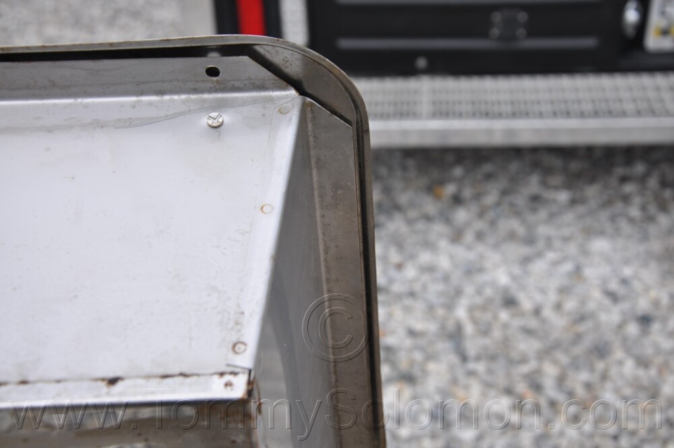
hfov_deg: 31.9
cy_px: 224
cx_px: 337
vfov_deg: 21.5
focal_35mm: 63
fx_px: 1178
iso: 200
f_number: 9
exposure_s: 1/320
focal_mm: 42
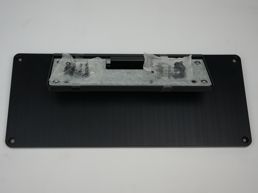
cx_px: 125
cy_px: 100
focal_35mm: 47
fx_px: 350
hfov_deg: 40.4
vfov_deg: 30.9
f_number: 4.5
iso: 500
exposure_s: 1/160
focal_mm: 41
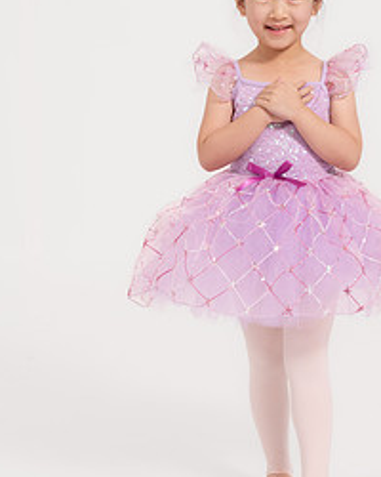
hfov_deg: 15.6
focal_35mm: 98
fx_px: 1381
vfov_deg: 19.5
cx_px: 274
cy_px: 176
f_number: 10
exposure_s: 1/125
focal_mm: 58
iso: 500
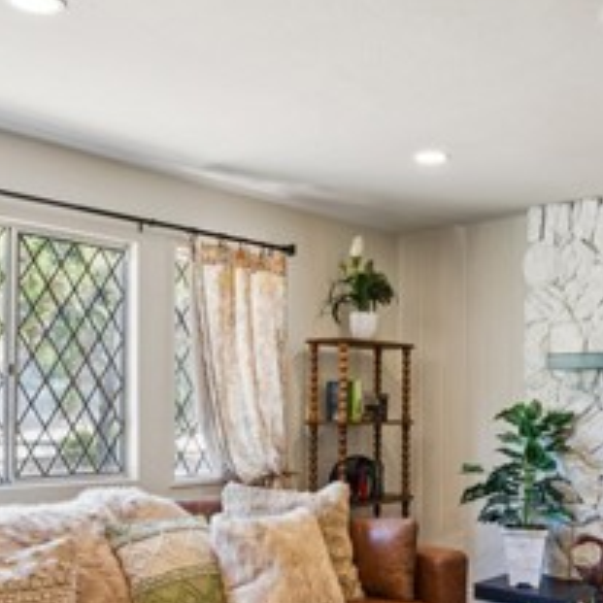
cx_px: 385
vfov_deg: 39.1
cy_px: 405
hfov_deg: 39.3
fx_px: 838
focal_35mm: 43
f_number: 13
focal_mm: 16.2
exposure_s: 1.3
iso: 100
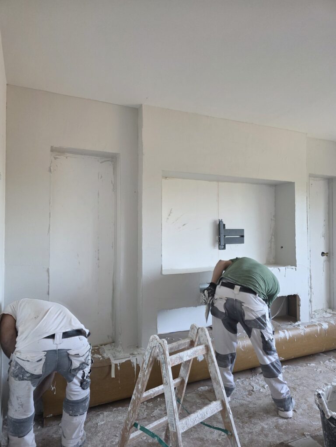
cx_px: 168
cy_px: 224
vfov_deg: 73.9
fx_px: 298
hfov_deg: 58.9
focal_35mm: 23
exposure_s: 1/180
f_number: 1.7
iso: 200
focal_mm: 6.3
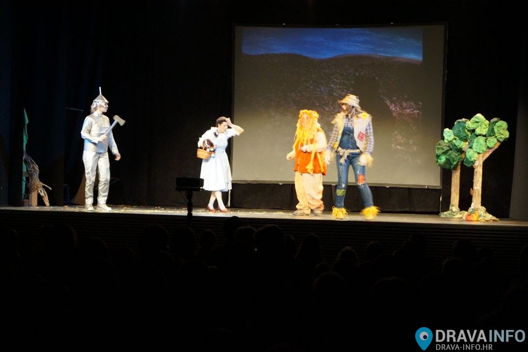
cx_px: 264
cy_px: 176
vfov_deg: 18.2
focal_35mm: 75
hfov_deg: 27.0
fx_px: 1099
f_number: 5.6
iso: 3200
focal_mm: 50
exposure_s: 1/25
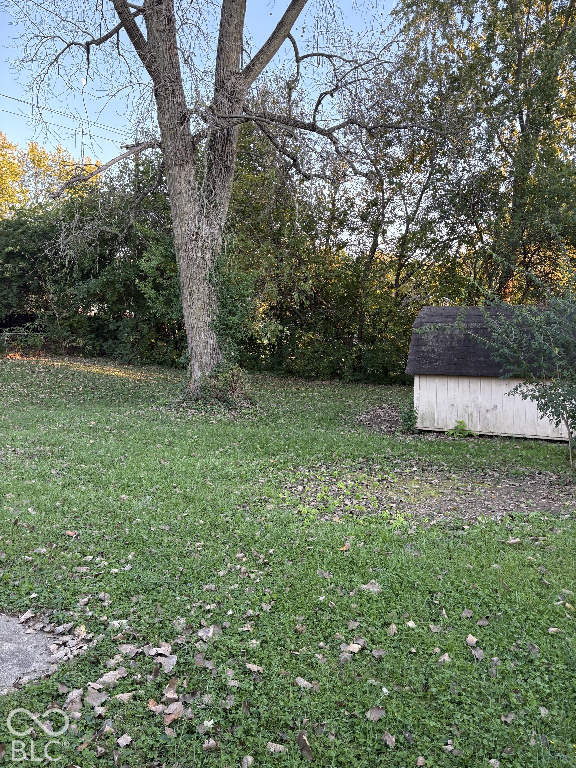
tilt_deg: -3.7
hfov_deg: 53.1
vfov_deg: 67.3
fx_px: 577
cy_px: 384
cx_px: 288
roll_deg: +1.1
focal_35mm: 26
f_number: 1.6
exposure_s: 1/122
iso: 80
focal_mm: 5.96
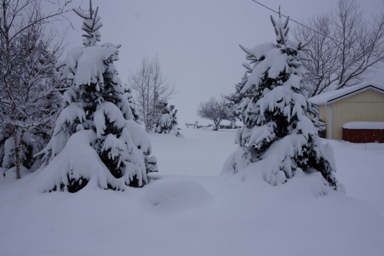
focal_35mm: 30
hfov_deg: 61.9
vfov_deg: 43.6
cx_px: 192
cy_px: 128
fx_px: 320
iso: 100
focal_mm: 20
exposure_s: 1/100
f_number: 11
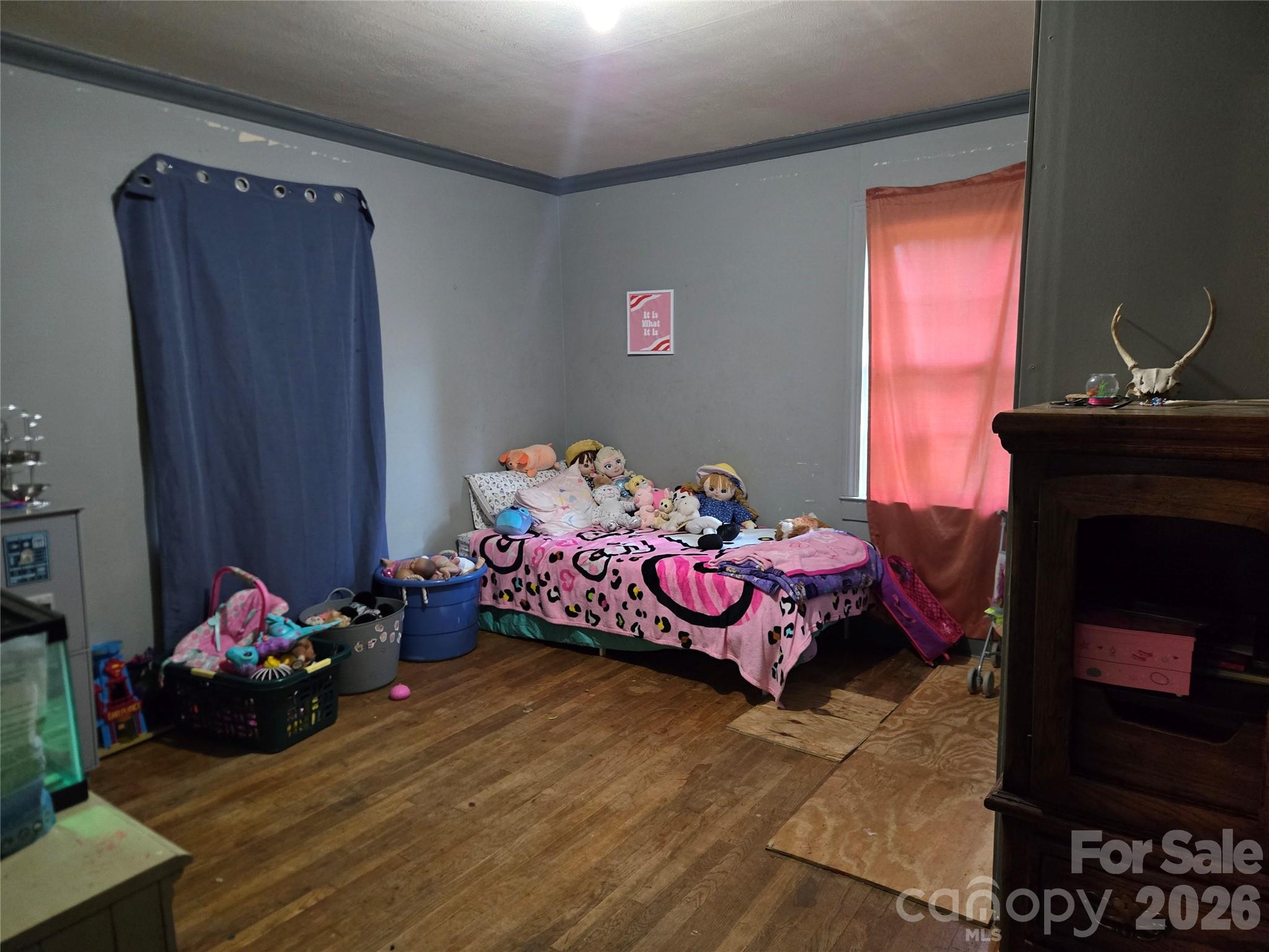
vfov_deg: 58.9
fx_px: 843
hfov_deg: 73.9
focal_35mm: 23
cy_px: 476
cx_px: 634
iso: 1250
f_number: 1.8
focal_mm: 5.4
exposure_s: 1/60
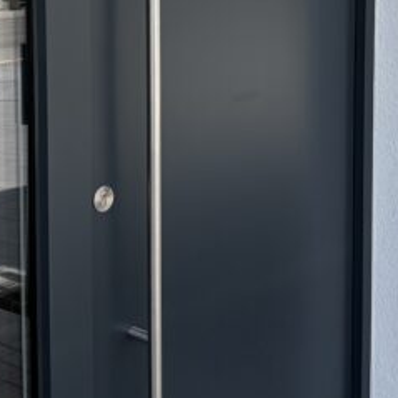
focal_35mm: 74
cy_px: 48
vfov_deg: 22.8
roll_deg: +0.0
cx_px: 241
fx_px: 963
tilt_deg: -5.4
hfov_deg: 23.3
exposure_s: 1/2451
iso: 50
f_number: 1.6
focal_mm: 5.96
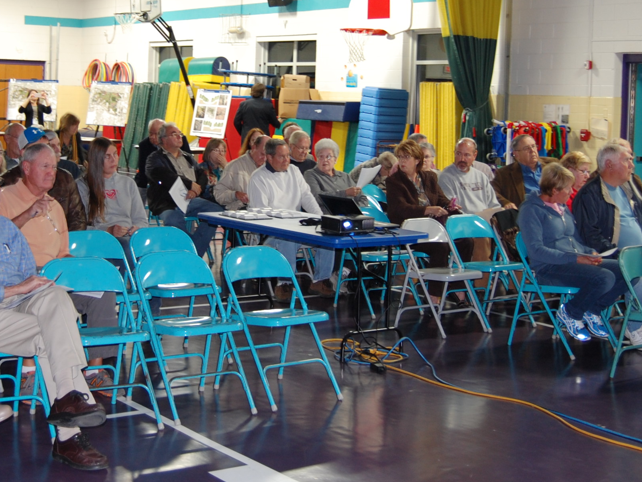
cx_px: 246
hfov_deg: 31.1
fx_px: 1148
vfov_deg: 23.4
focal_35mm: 62
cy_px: 119
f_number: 3.8
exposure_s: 1/13
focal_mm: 23
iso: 400
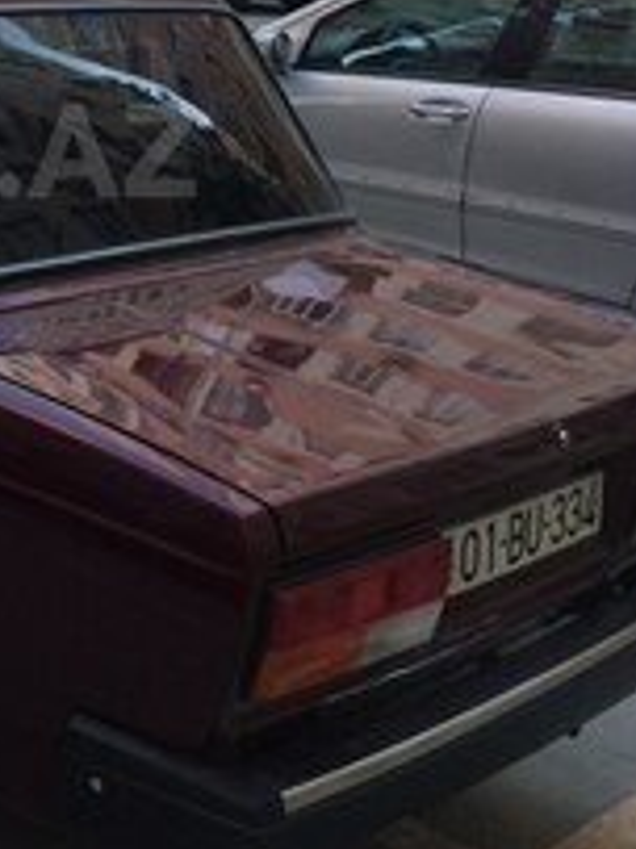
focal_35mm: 71
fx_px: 1741
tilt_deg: -11.9
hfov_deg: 19.5
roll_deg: -0.9
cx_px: -126
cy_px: 151
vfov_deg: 26.8
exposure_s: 1/50
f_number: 2.2
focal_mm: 4.15
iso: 50
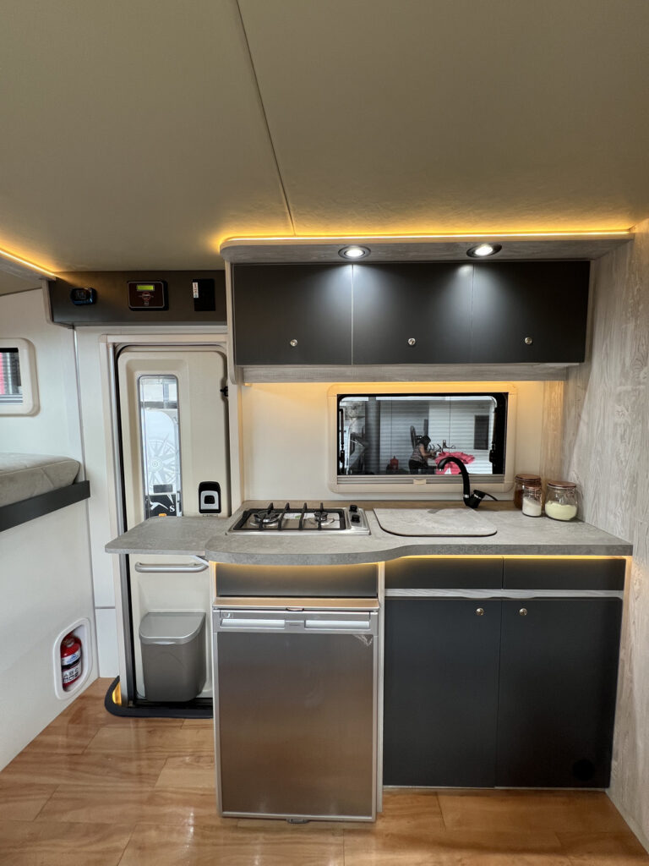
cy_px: 433
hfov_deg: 89.9
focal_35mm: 13
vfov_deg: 106.2
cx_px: 324
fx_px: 325
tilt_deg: -5.5
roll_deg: +0.5
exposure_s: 1/99
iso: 80
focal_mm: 1.57
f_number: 1.8
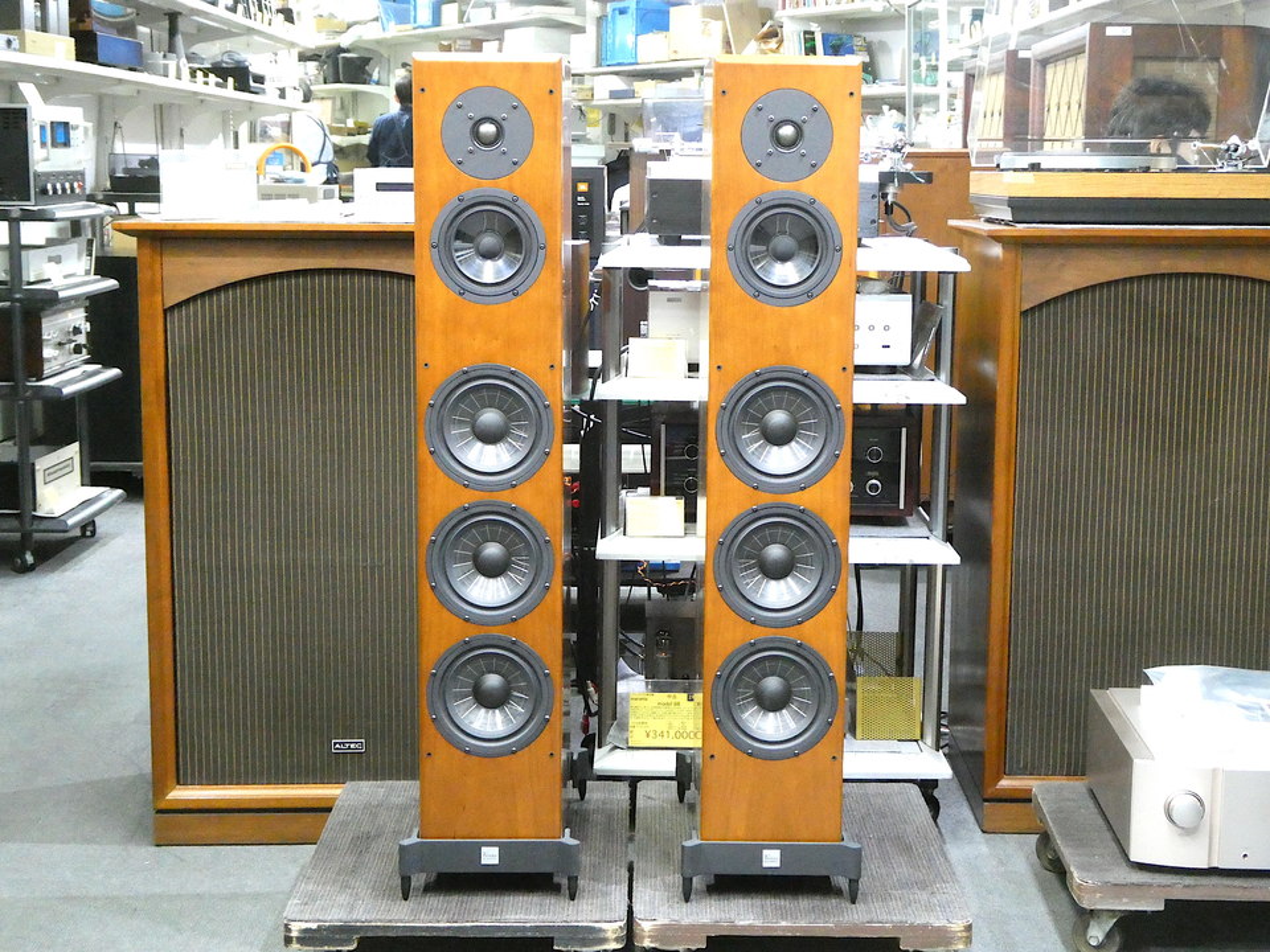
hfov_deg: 35.5
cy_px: 476
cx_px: 635
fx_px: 1981
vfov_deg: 27.0
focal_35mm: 54
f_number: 4.1
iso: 1600
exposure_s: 1/20
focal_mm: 9.6
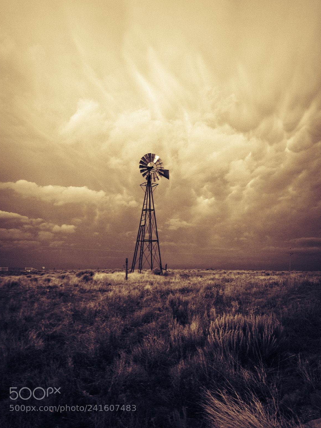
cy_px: 210
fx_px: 445
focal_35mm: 36
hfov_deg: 39.7
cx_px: 157
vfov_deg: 51.4
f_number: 2.4
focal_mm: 4.28
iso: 50
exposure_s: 1/133
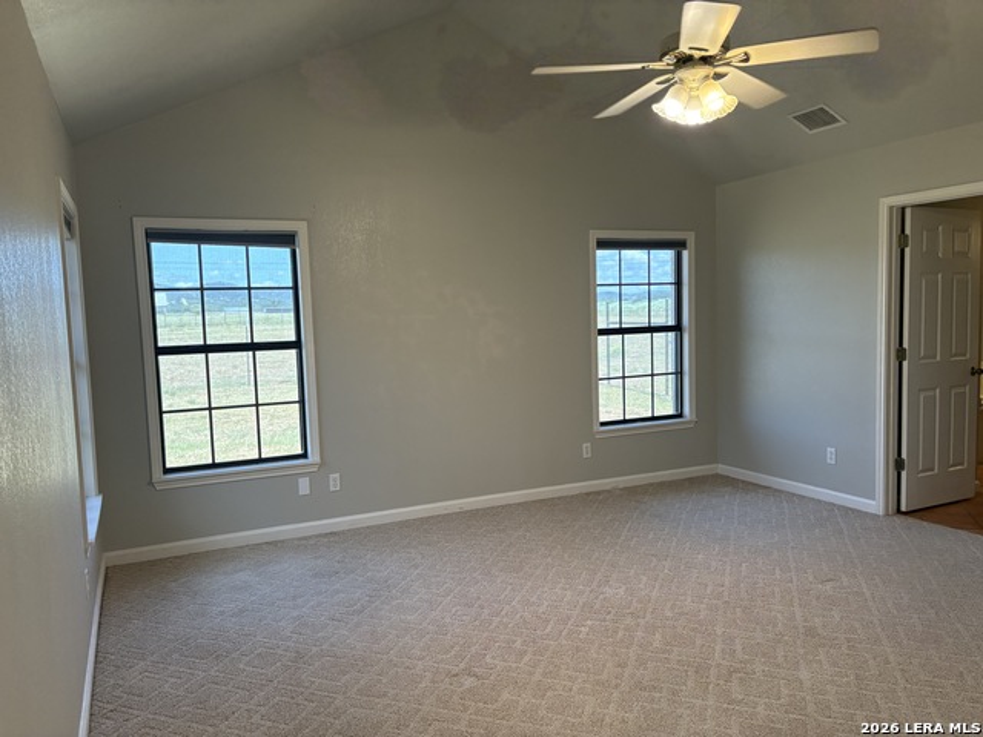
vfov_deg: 53.1
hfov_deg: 67.3
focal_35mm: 26
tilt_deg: -4.0
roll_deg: +2.0
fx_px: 738
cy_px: 368
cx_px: 492
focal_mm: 5.96
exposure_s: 1/120
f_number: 1.6
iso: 200
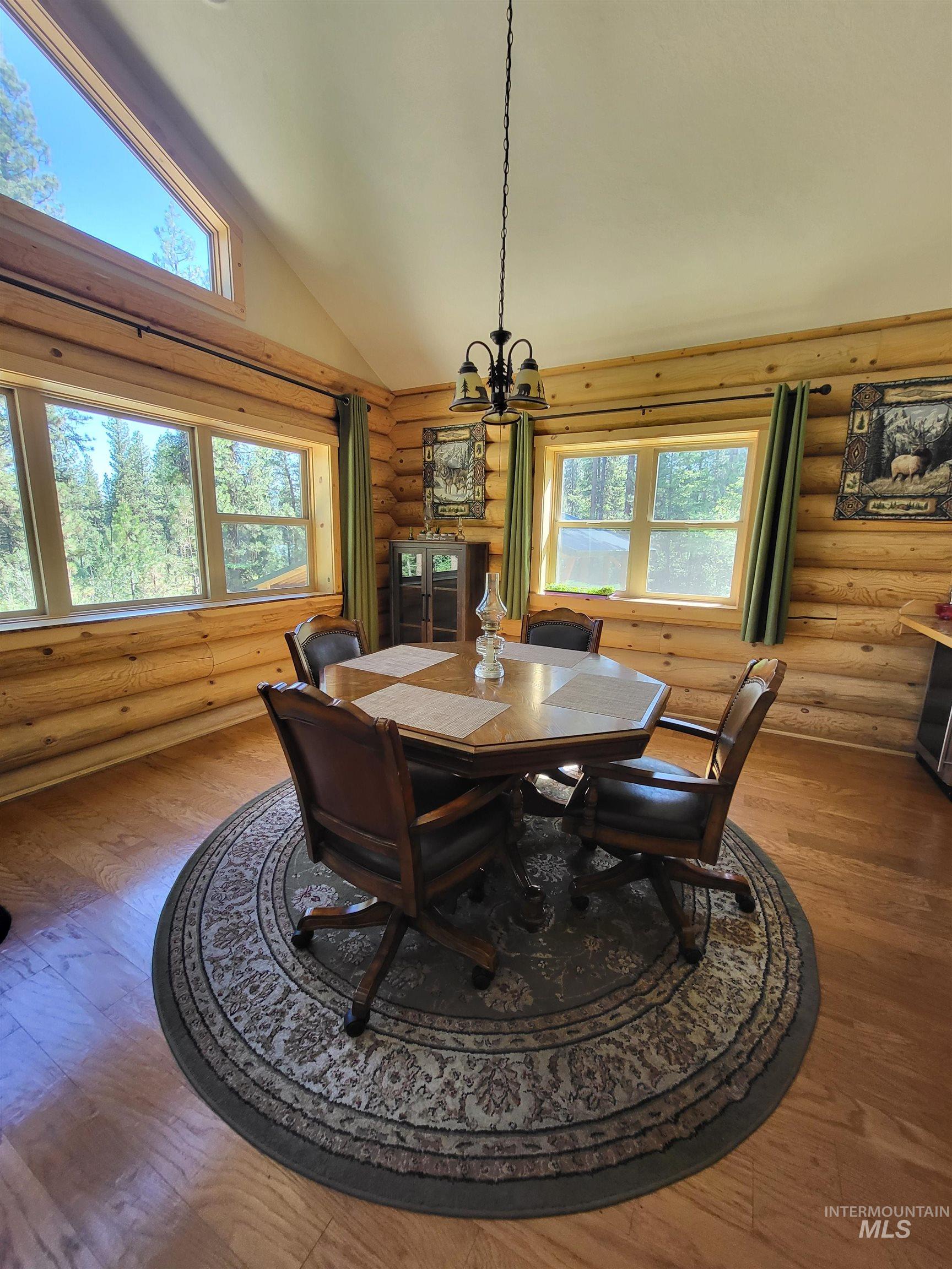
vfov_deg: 106.2
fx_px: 477
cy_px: 634
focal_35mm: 13
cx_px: 476
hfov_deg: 89.9
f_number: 2.2
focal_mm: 1.74
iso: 100
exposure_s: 1/60
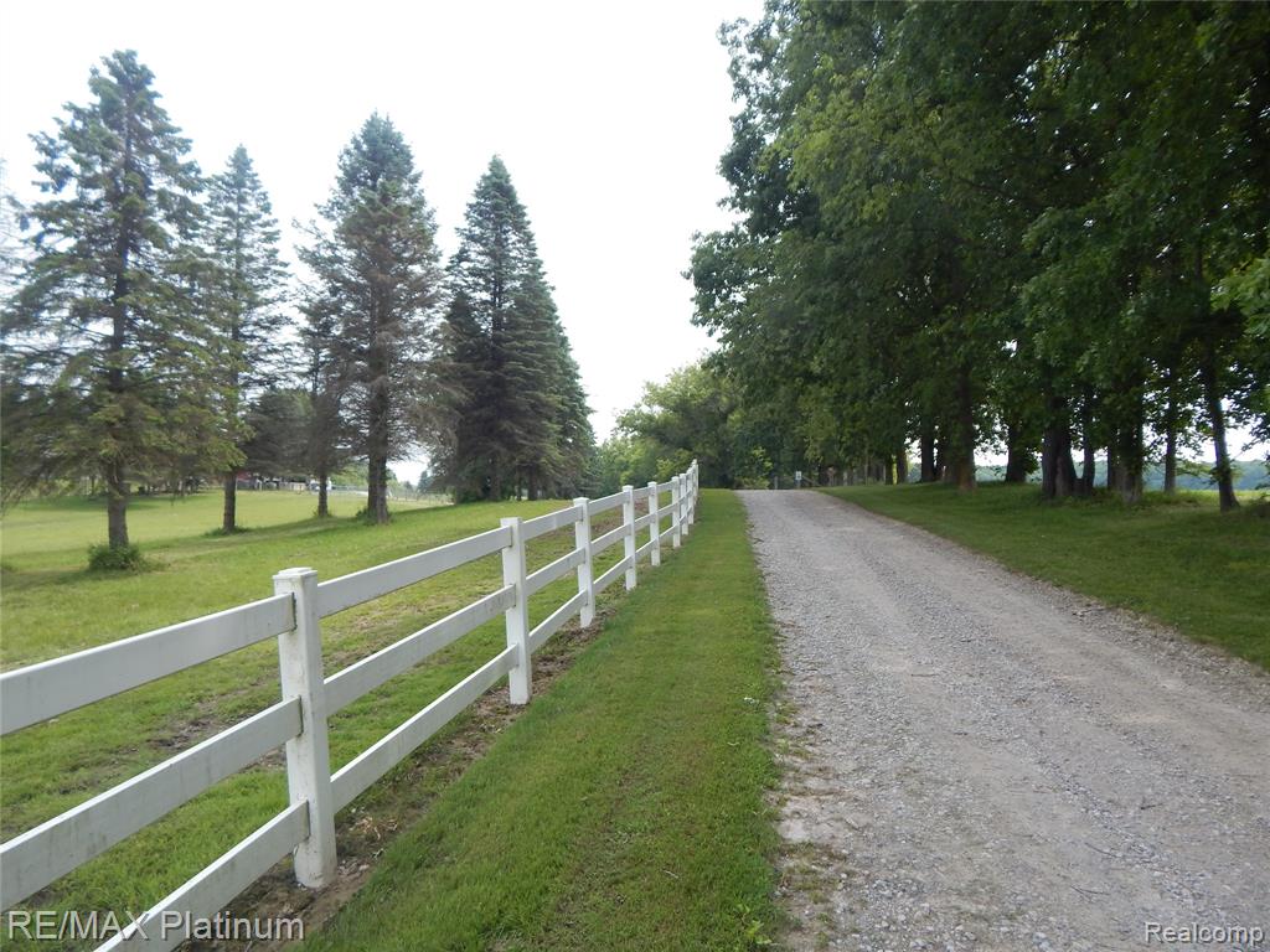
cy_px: 476
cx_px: 635
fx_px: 807
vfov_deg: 61.1
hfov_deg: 76.4
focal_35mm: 22
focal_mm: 4
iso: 125
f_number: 3
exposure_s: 1/640
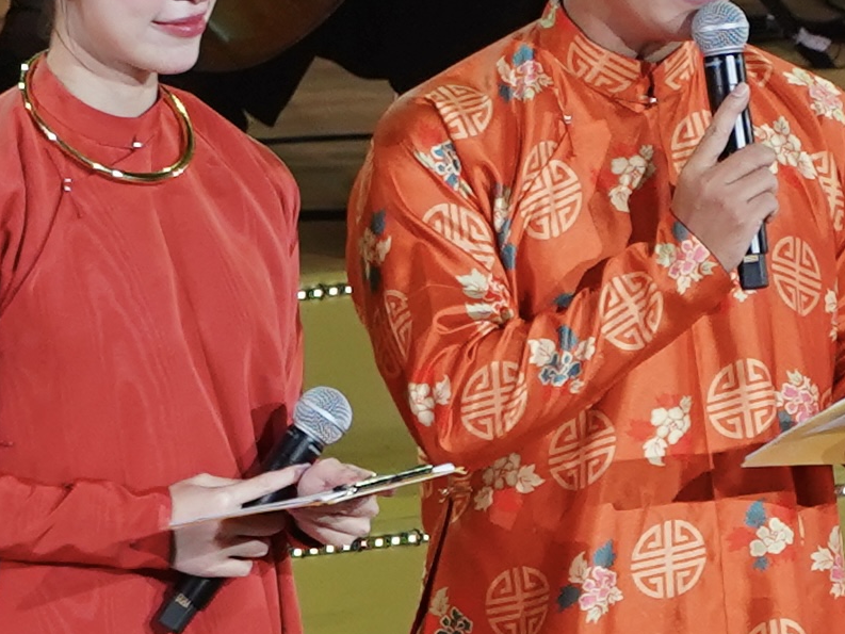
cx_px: 508
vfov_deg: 4.8
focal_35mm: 311
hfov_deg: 6.4
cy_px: 223
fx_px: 7593
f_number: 4
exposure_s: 1/320
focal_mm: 105
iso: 1000
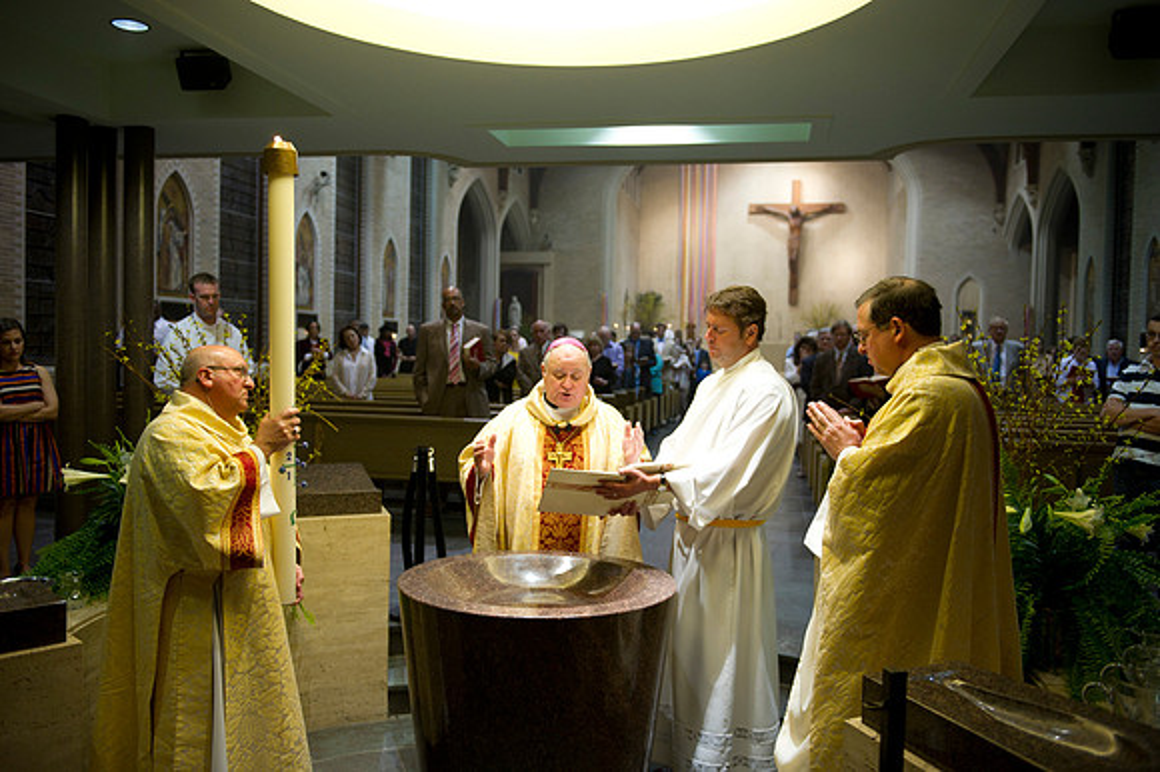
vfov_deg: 42.3
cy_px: 386
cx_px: 580
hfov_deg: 60.3
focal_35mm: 31
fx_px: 998
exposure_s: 1/160
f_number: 2.8
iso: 2000
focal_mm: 31
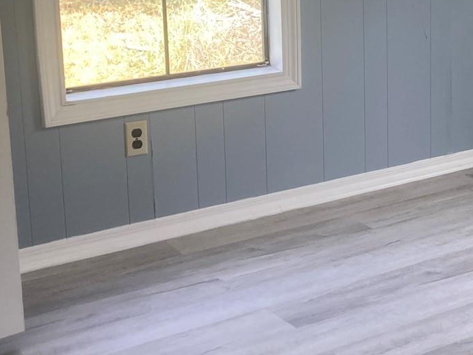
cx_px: 574
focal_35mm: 83
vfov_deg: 17.7
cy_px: 103
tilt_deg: -13.8
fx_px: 1134
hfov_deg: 21.8
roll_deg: -3.4
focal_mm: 3.99
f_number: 1.8
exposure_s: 1/120
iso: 50
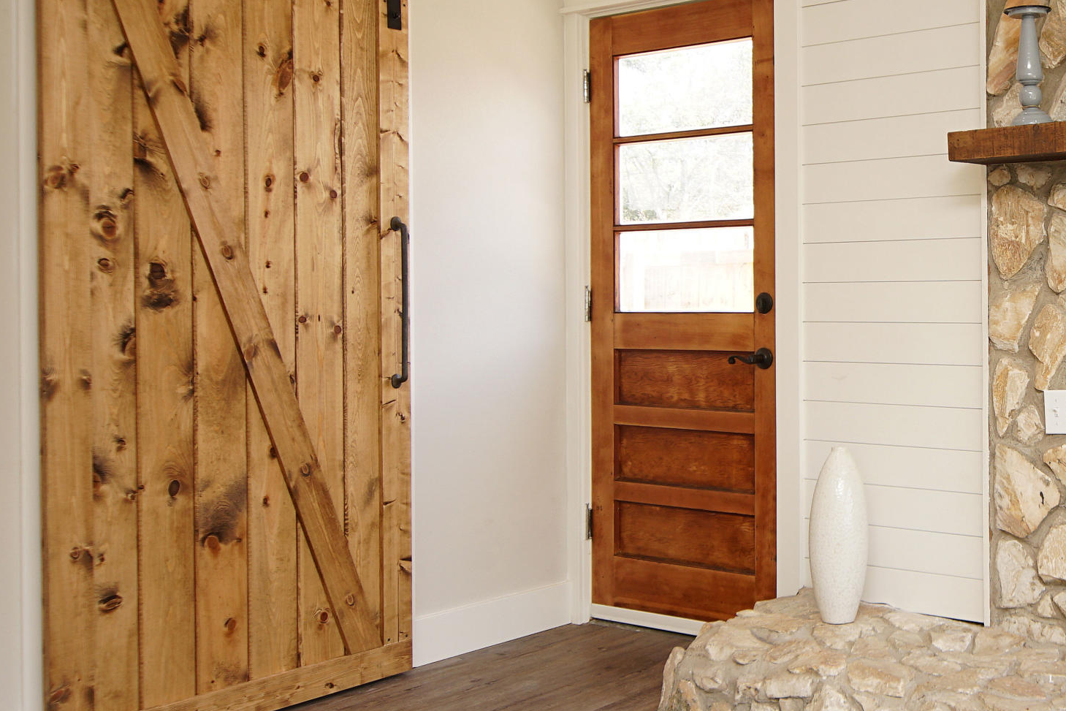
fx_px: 1096
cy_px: 327
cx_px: 969
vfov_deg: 35.9
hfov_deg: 46.6
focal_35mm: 37
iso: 200
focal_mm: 12
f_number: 4.5
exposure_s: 1/60
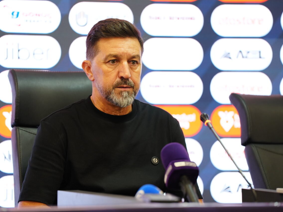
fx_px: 1774
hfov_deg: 9.1
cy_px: 106
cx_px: 124
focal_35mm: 217
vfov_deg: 6.8
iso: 1250
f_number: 2.8
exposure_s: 1/125
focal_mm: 200
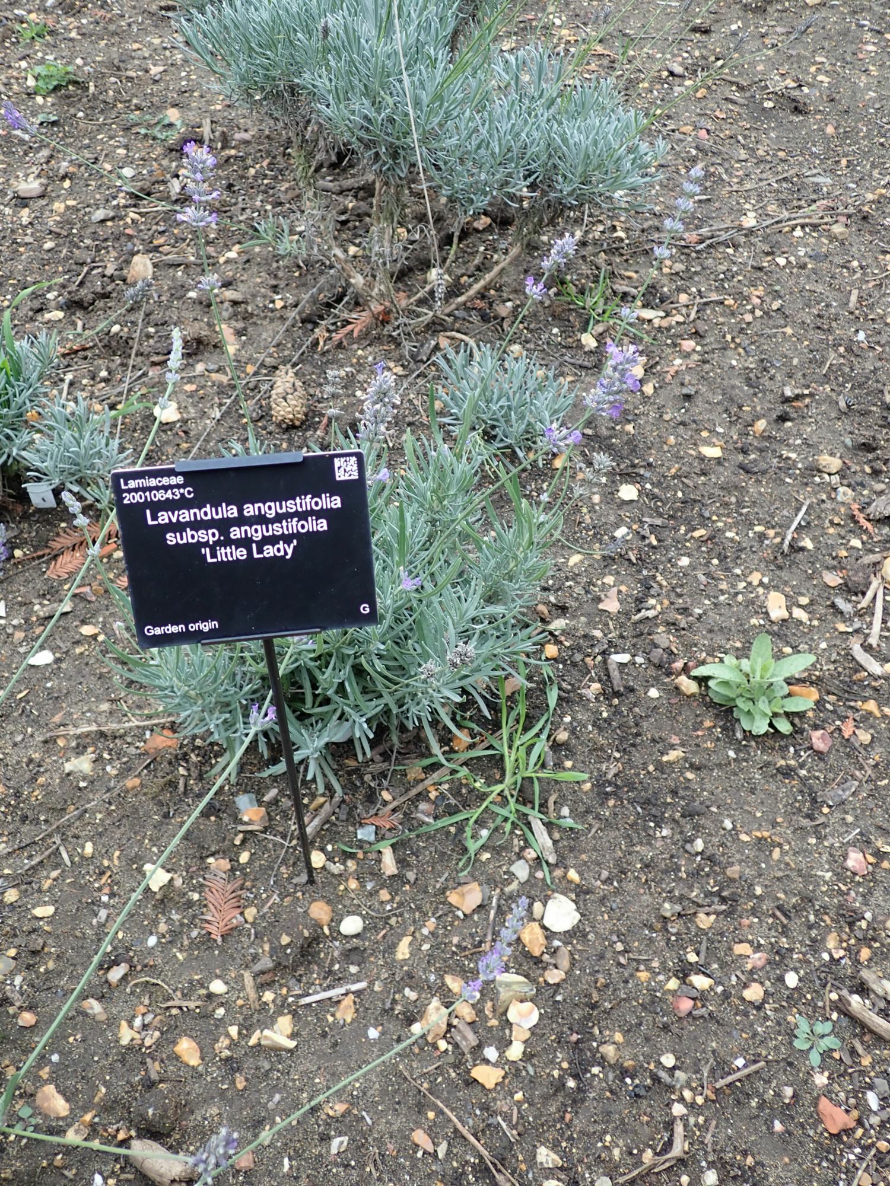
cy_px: 593
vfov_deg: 60.0
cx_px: 445
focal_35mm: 30
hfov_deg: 46.8
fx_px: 1028
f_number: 2.3
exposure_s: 1/80
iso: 100
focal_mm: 5.5
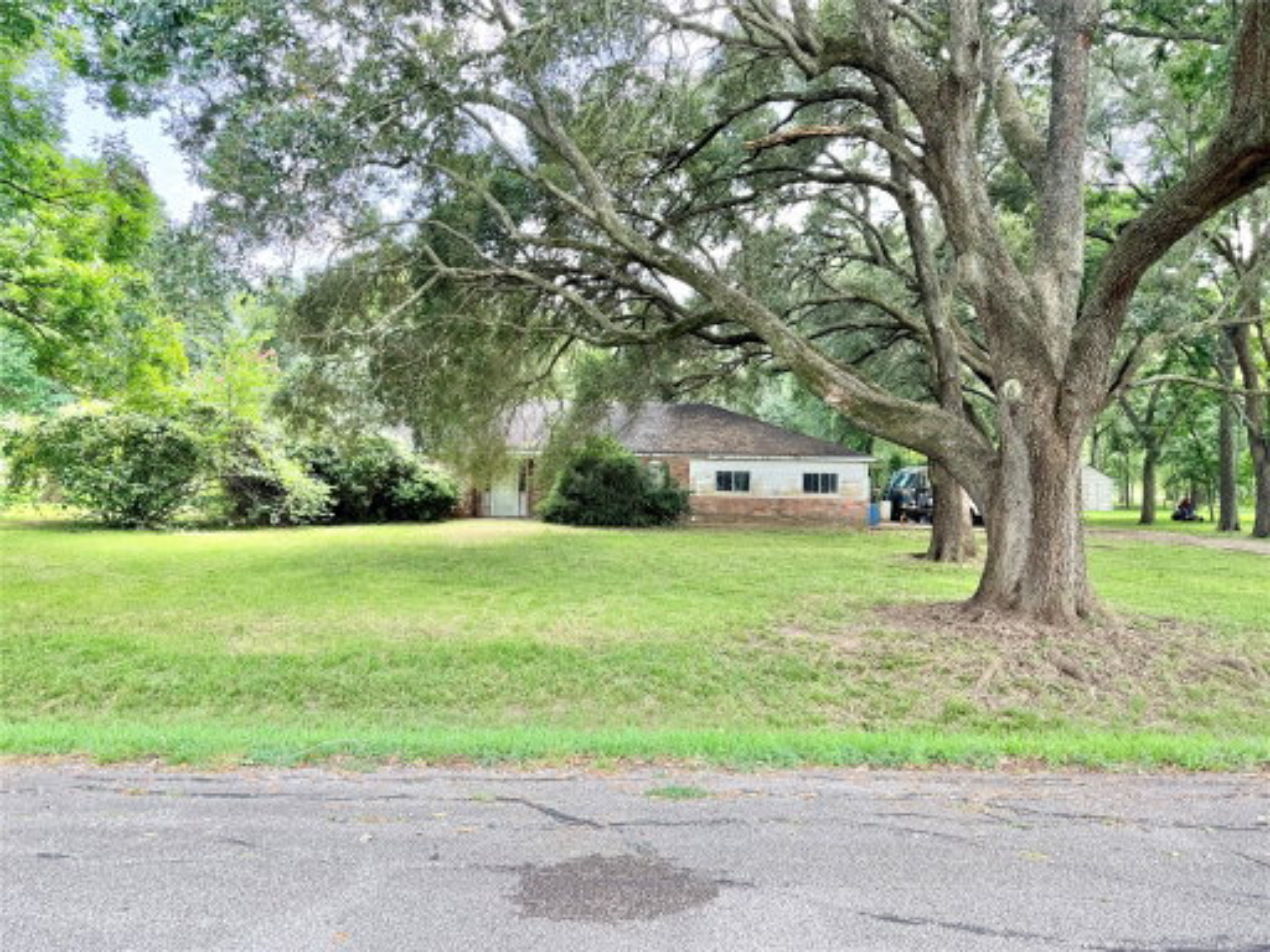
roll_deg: -1.2
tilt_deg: +0.6
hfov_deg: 71.6
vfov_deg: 56.8
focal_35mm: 24
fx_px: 881
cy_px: 476
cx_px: 635
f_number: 1.78
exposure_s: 1/171
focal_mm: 6.76
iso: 80
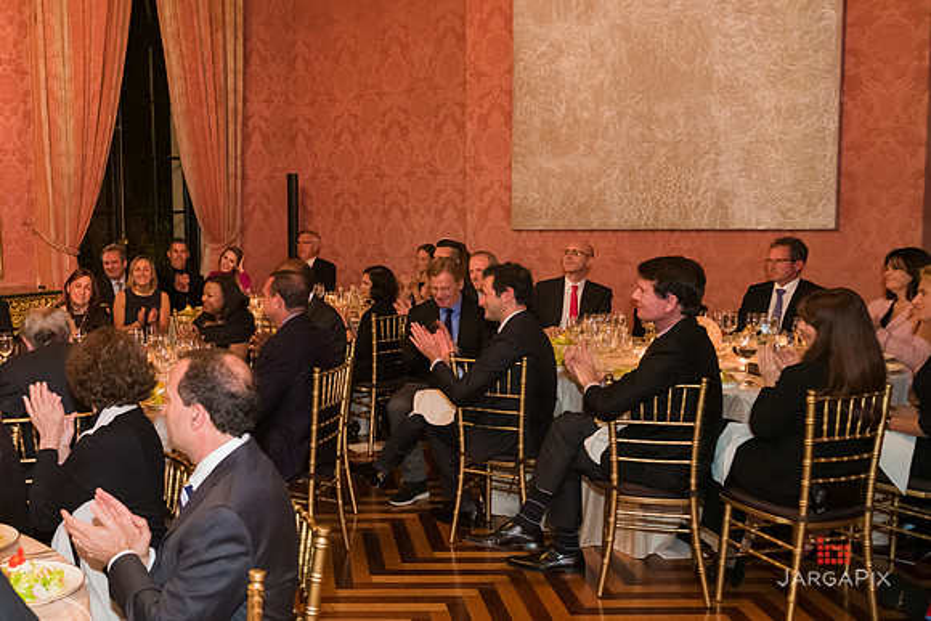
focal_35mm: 39
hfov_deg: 47.8
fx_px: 1007
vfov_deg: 34.3
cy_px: 310
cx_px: 234
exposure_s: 1/80
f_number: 4
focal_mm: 26
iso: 3200
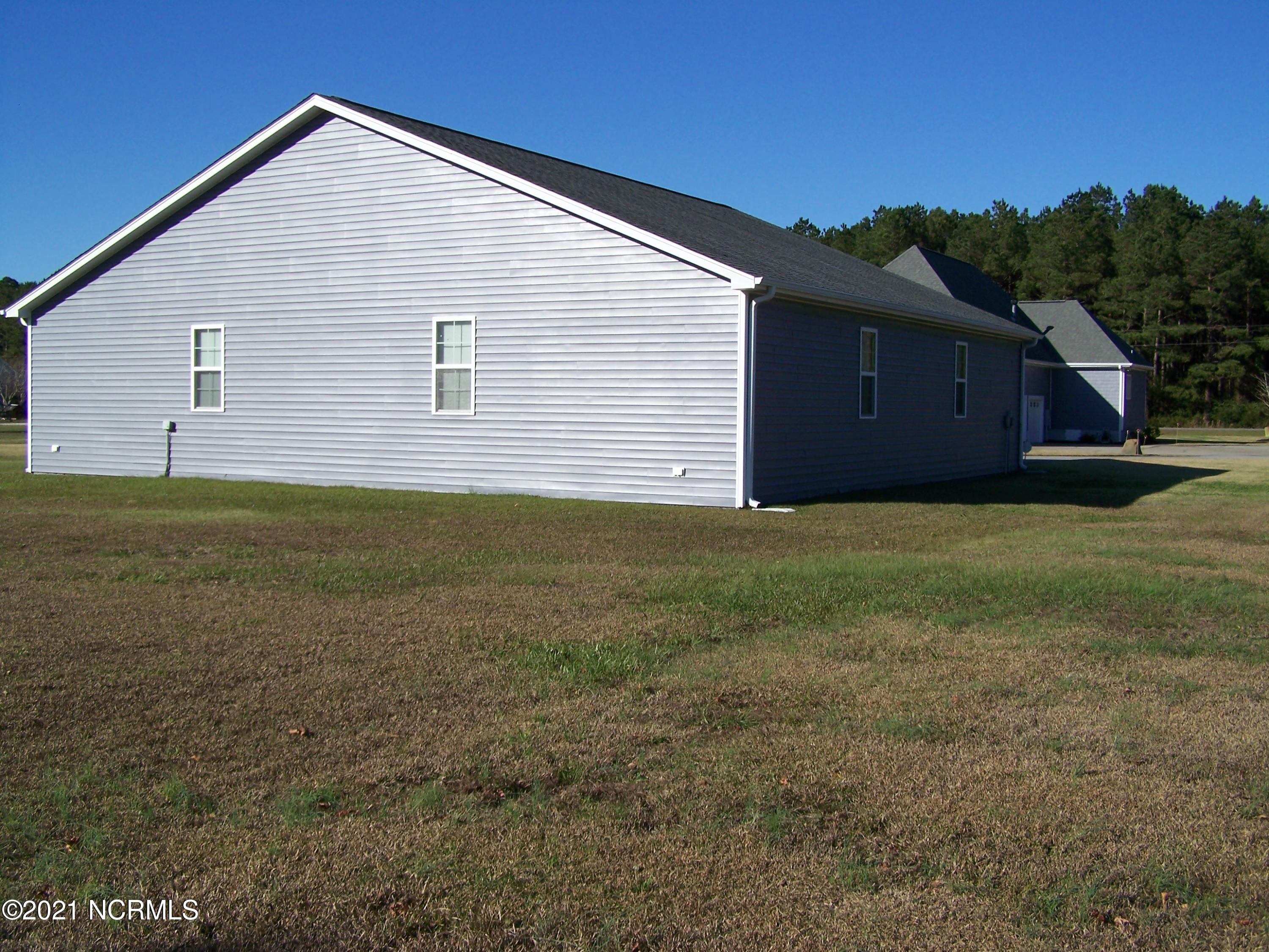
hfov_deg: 49.0
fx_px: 1393
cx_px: 634
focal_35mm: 38
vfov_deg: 37.7
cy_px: 476
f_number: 4
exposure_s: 1/800
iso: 64
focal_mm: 6.3
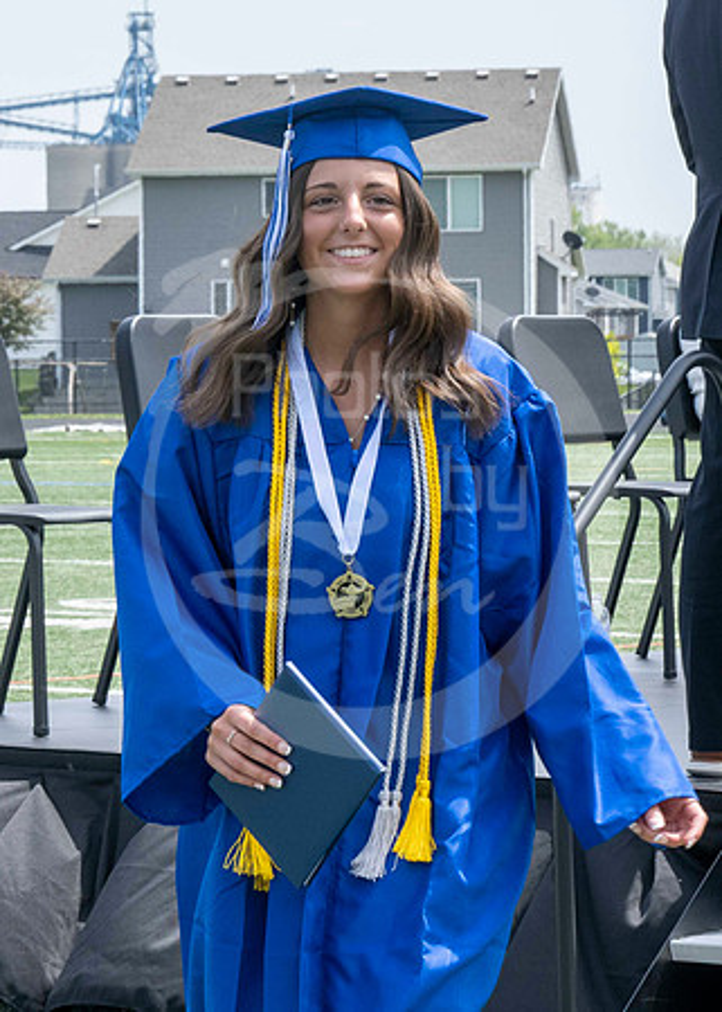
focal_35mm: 179
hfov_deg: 8.0
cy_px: 311
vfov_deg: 11.2
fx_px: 5156
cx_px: 66
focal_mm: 70
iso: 200
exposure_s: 1/250
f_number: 13
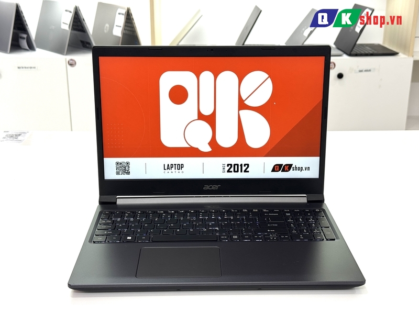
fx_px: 581
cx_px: 210
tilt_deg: -18.5
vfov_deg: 30.3
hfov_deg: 39.7
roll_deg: +1.1
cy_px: 157
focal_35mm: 48
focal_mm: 6.76
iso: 50
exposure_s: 1/100
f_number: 1.78
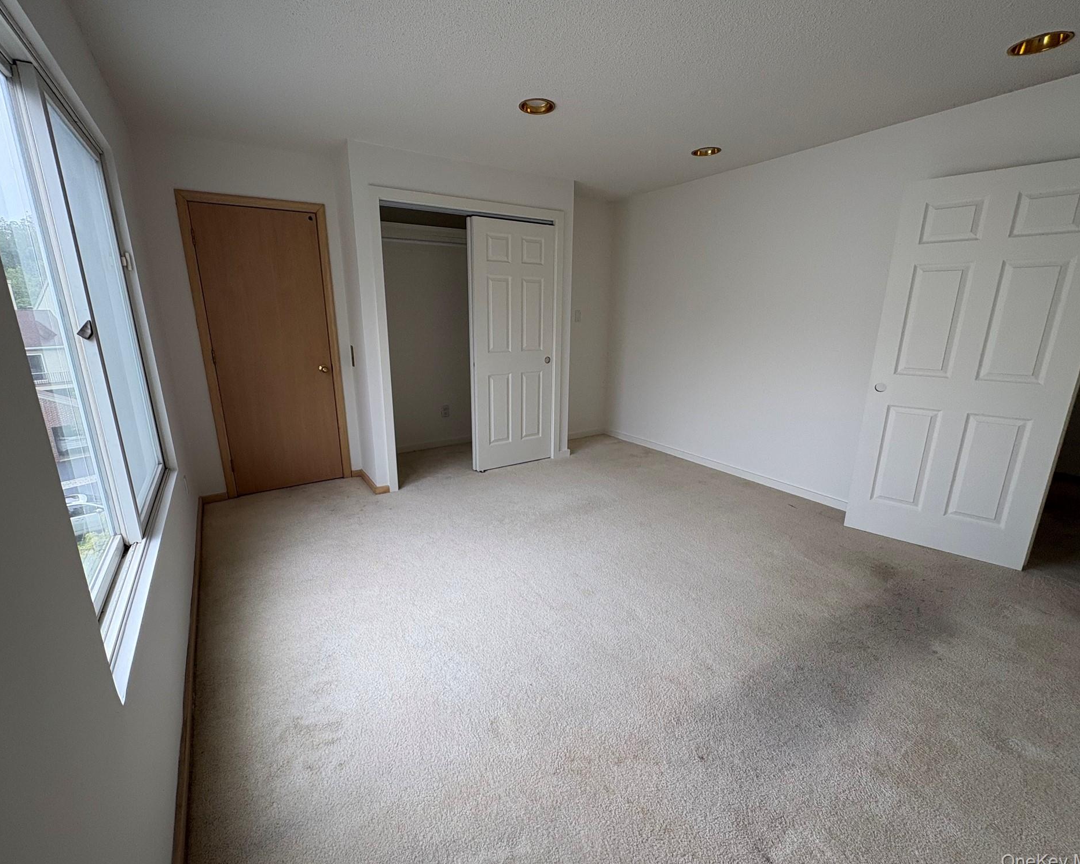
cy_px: 431
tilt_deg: -14.6
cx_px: 526
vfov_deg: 84.0
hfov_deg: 96.8
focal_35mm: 15
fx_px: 479
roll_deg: +0.3
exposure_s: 1/99
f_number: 2.2
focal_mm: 2.22
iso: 40
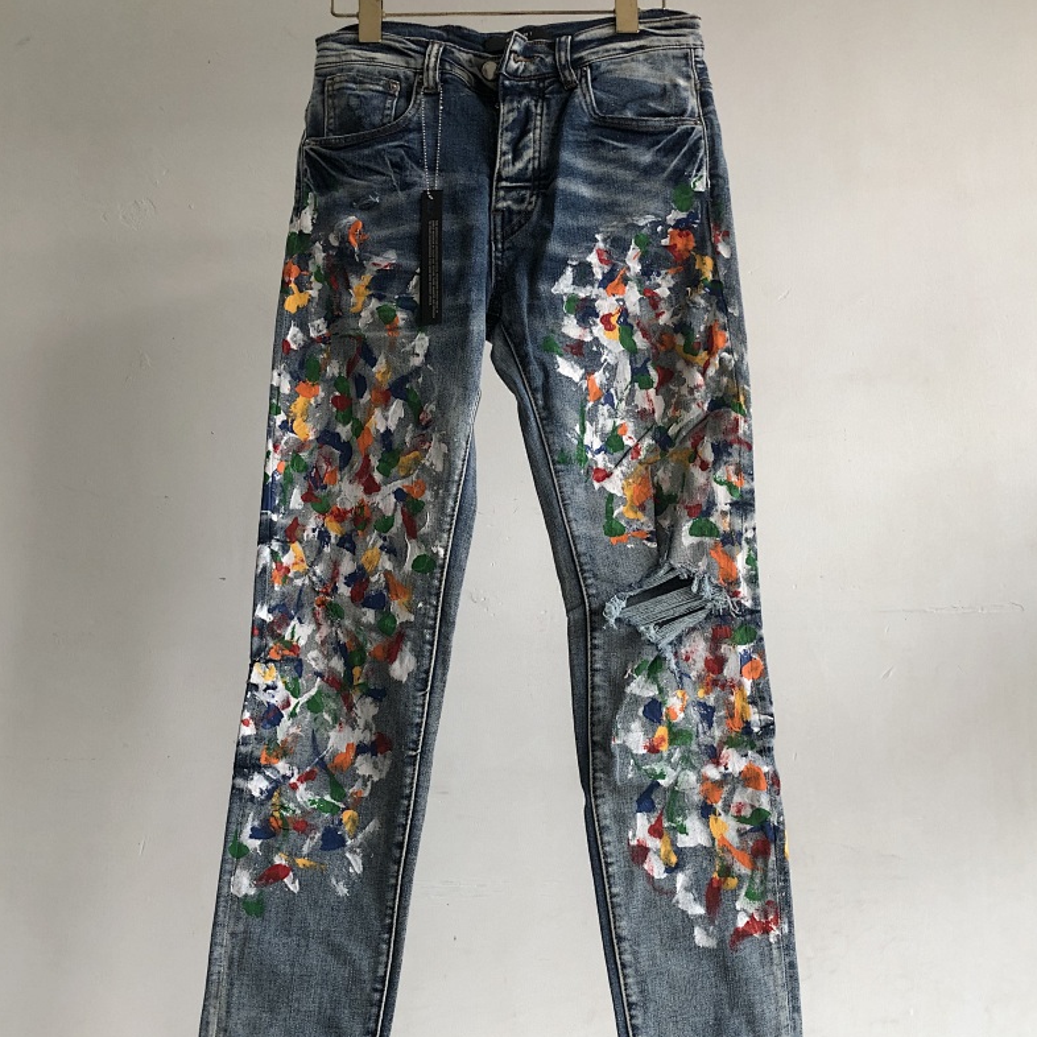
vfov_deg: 48.1
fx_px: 1152
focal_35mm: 34
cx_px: 518
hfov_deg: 48.5
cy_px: 627
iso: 20
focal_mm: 4
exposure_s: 1/33
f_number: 1.8
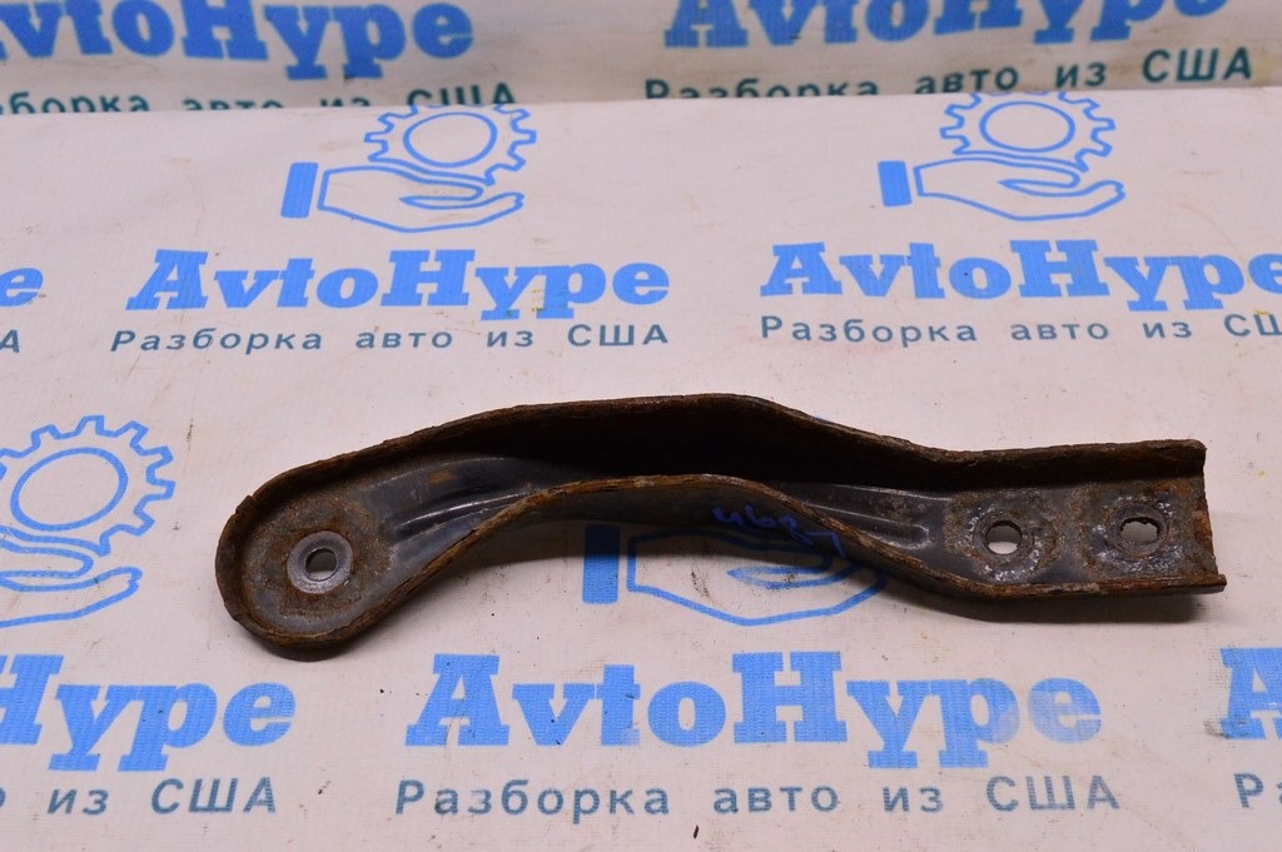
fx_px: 1815
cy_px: 426
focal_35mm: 51
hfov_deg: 38.9
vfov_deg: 26.4
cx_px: 641
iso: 1600
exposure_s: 1/125
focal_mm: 34
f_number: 8
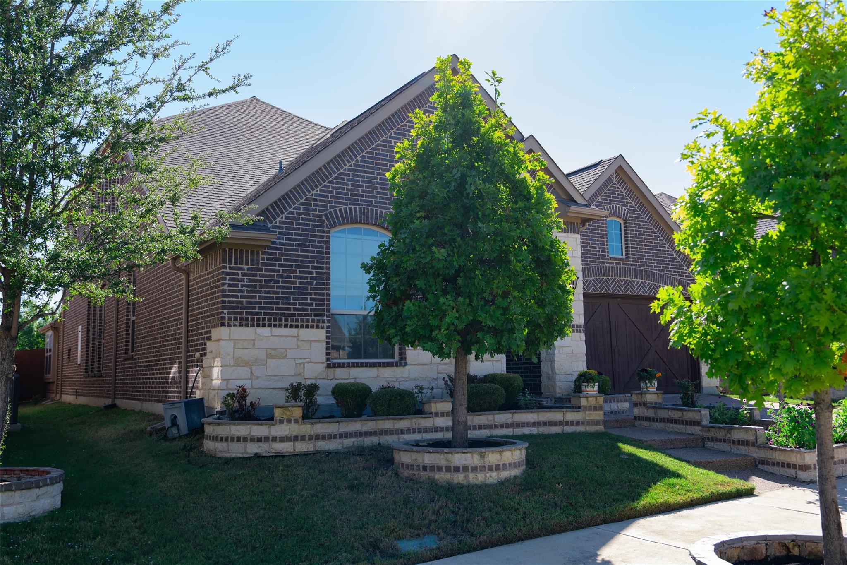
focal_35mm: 32
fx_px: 753
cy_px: 282
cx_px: 424
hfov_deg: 58.7
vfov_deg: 41.1
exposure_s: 1/200
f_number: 4
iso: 100
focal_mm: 32
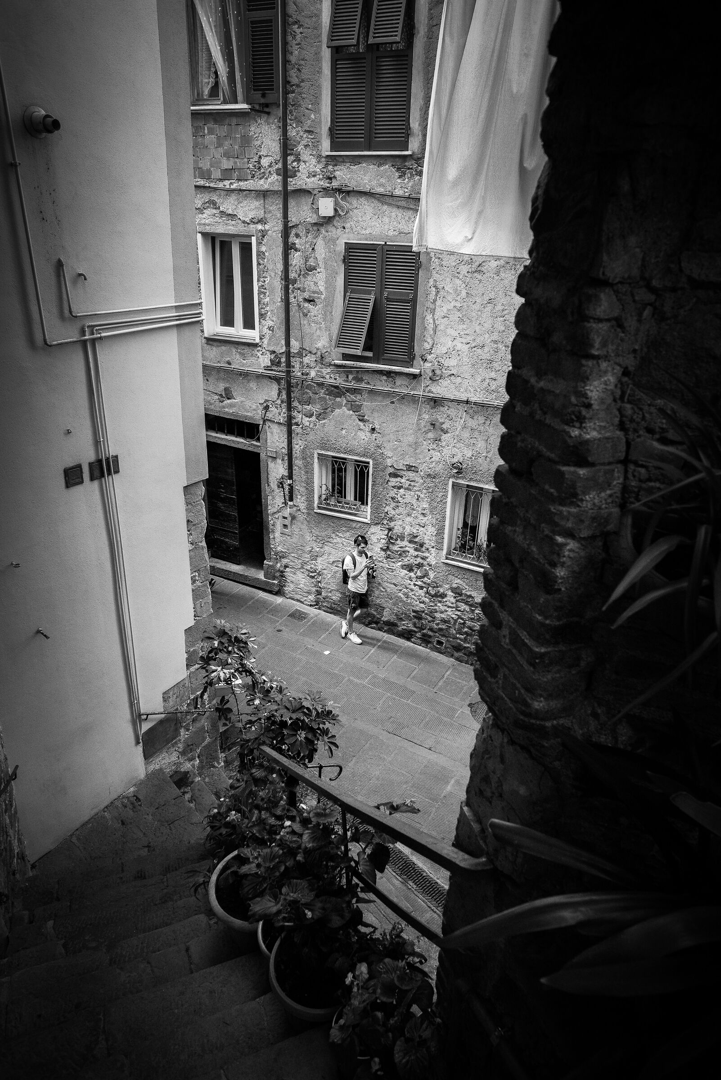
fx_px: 720
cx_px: 360
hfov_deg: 53.2
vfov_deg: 73.7
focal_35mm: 24
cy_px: 540
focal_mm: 24
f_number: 8
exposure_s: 1/200
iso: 2200
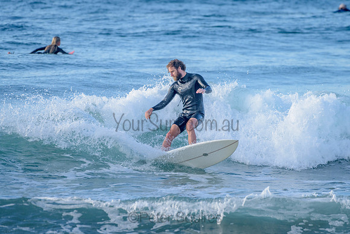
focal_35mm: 613
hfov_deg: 3.4
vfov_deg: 2.2
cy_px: 120
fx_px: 5960
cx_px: 179
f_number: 5.6
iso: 400
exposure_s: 1/1250
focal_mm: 500
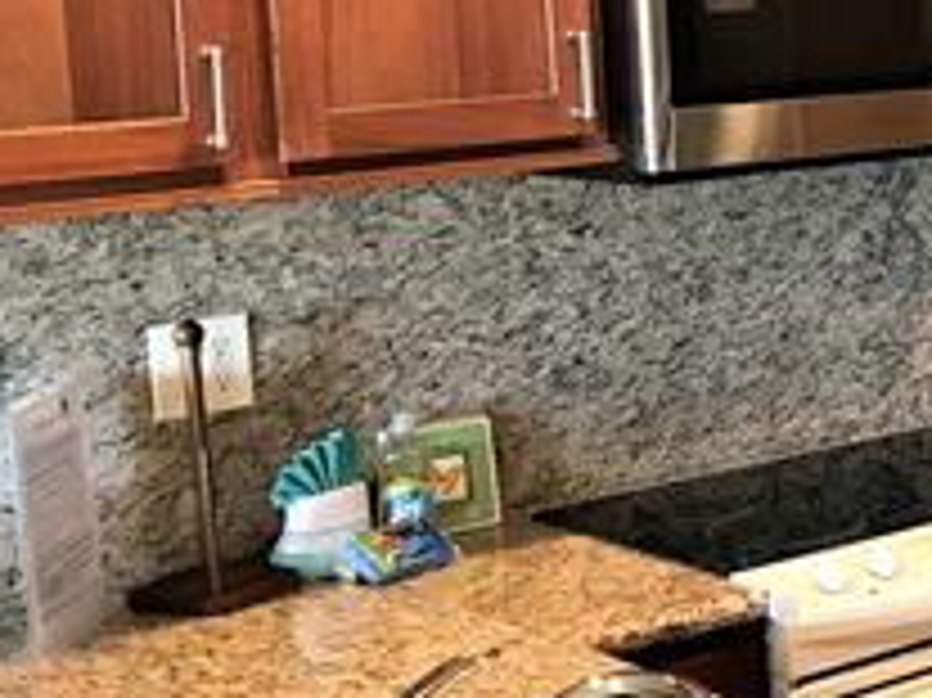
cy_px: 214
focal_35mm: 84
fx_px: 2260
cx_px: 1279
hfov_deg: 20.8
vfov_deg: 17.5
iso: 40
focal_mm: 3.99
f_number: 1.8
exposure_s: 1/15
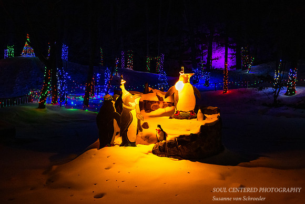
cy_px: 98
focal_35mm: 45
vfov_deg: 29.7
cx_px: 164
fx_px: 384
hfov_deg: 43.3
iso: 6400
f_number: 6.3
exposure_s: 1/100
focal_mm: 40
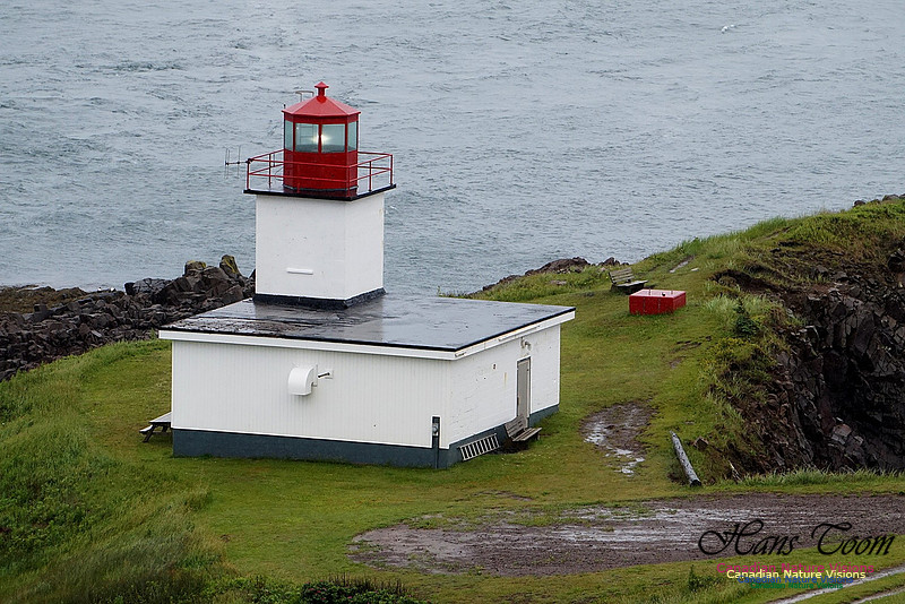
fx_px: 7921
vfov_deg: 4.4
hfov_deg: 6.5
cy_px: 302
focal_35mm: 315
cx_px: 452
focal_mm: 210
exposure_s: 1/500
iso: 800
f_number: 9
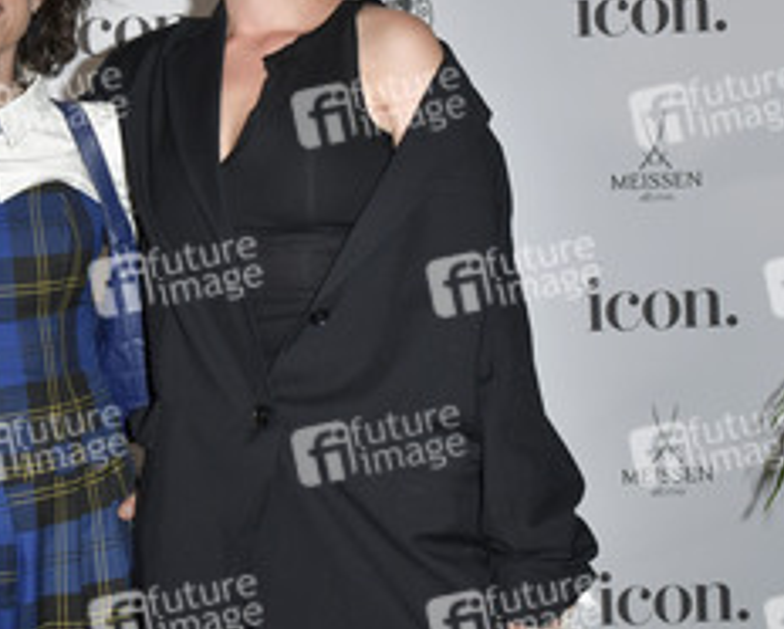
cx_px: 86
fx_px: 1440
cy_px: 193
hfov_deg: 29.3
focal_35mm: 62
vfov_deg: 24.5
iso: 1250
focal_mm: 34
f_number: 6.3
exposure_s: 1/200
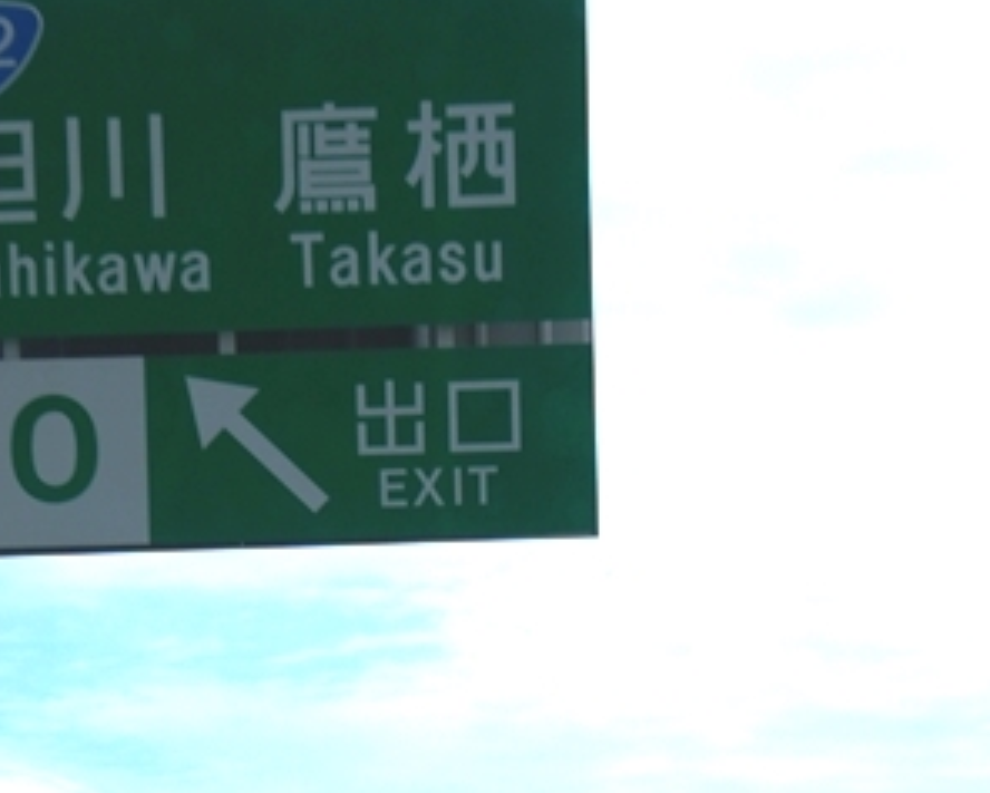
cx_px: 271
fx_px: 3672
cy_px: 669
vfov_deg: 12.3
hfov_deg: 15.3
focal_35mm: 125
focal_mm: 33
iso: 200
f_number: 13
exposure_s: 1/250
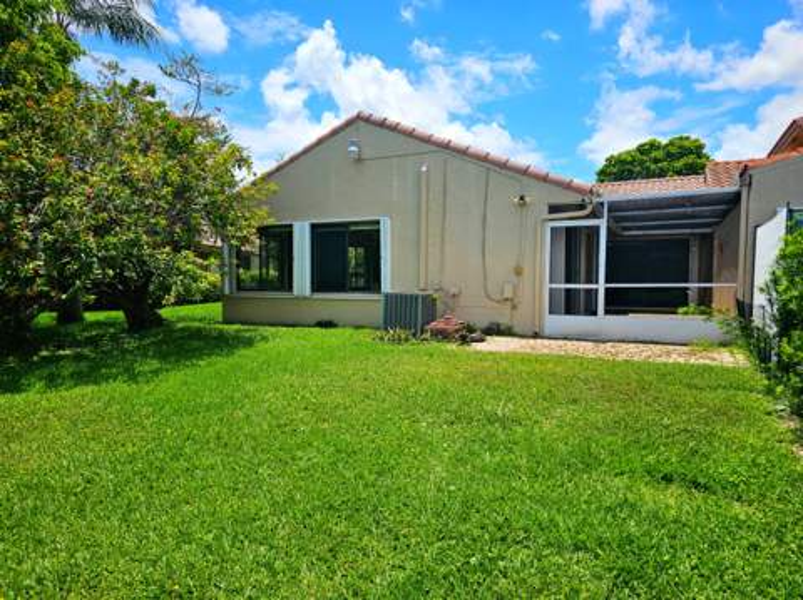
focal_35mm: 23
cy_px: 300
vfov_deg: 58.8
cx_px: 402
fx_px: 533
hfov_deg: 74.0
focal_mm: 6.3
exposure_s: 1/909
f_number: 1.7
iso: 10
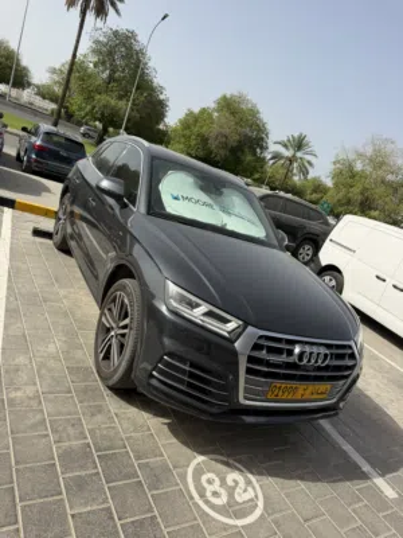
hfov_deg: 56.8
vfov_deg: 71.6
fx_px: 373
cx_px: 202
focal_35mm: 24
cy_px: 269
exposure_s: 1/4975
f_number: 1.78
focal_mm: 6.76
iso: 80
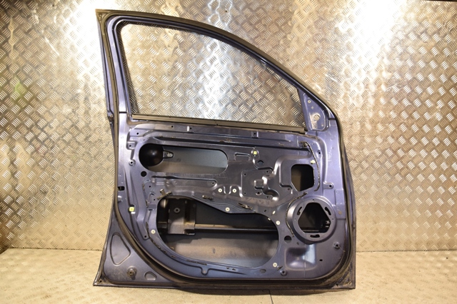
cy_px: 152
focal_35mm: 27
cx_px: 228
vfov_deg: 47.9
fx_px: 343
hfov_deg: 67.4
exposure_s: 1/200
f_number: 5.6
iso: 800
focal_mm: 18
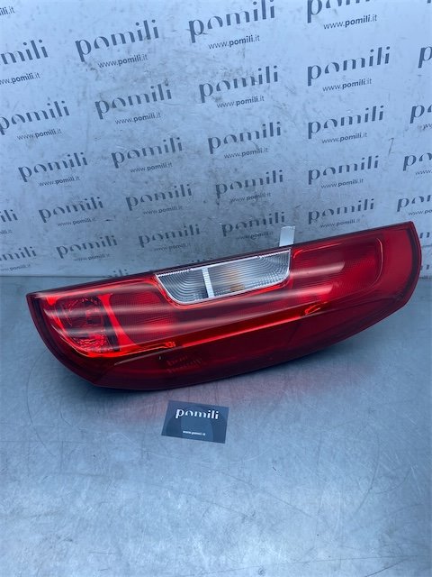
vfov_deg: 67.3
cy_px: 288
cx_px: 216
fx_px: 433
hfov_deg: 53.1
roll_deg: -3.0
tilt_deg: -42.7
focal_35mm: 26
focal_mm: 4.25
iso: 32
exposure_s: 1/1043
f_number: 1.8
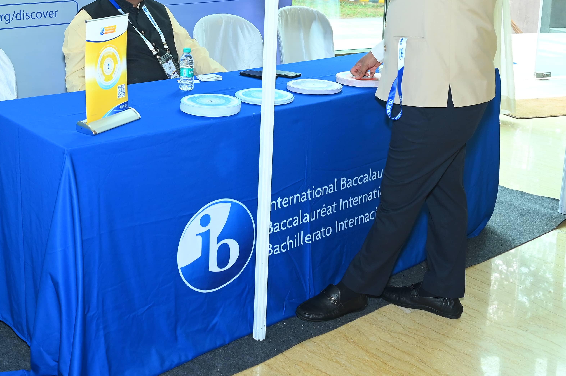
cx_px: 156
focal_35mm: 46
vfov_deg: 28.4
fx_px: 723
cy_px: 61
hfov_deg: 41.7
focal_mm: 24
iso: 640
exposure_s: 1/160
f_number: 5
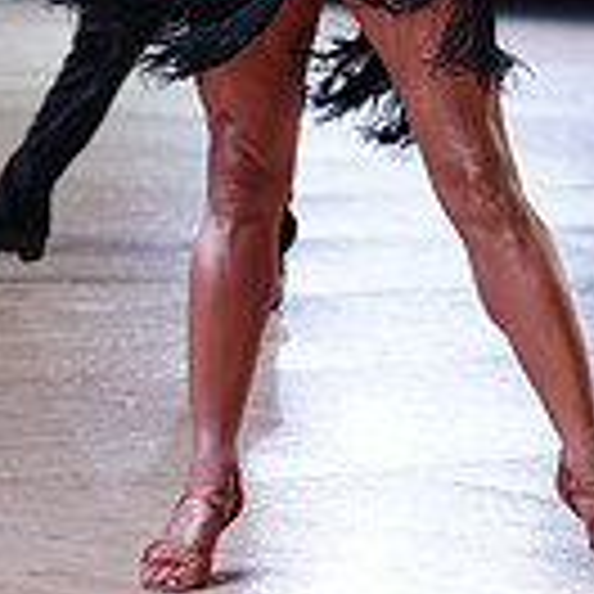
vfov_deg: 6.6
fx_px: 5086
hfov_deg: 6.6
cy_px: -252
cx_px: 749
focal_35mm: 262
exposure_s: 1/500
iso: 800
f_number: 2.8
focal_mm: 70
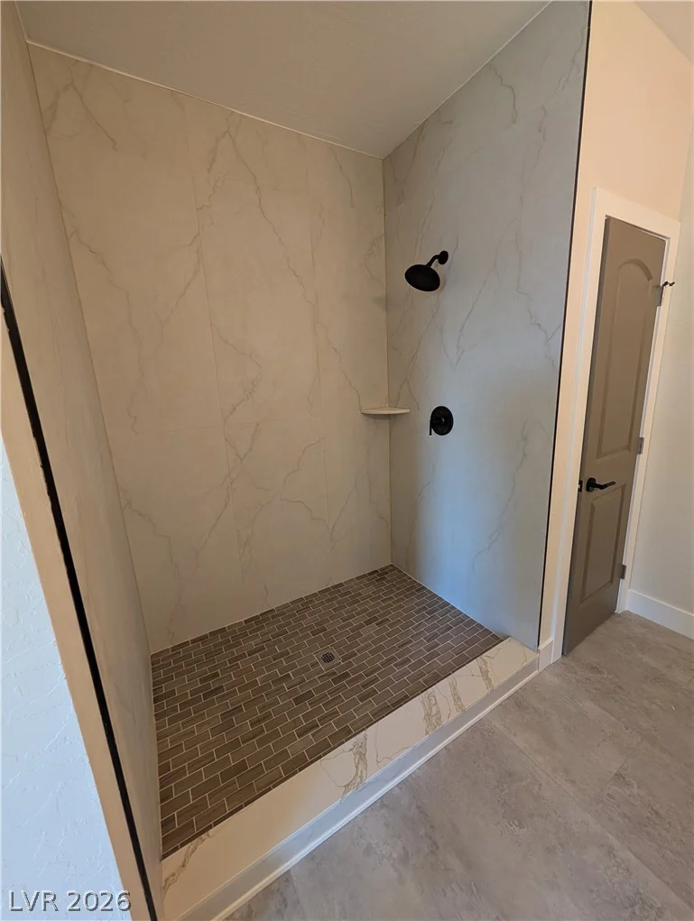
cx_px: 347
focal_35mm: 12
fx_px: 320
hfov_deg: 94.7
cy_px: 460
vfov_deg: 110.4
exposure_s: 1/40
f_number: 1.7
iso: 58
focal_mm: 2.02
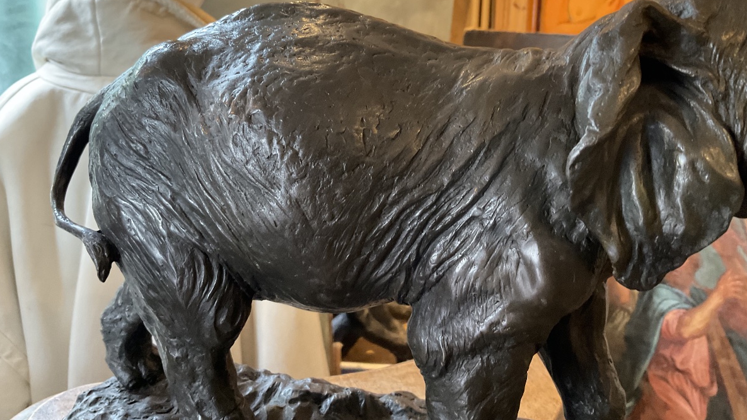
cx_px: 375
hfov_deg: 61.0
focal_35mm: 32
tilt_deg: -10.5
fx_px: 634
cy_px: 156
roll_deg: -1.7
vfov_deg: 36.4
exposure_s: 1/40
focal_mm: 3
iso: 250
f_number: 1.8
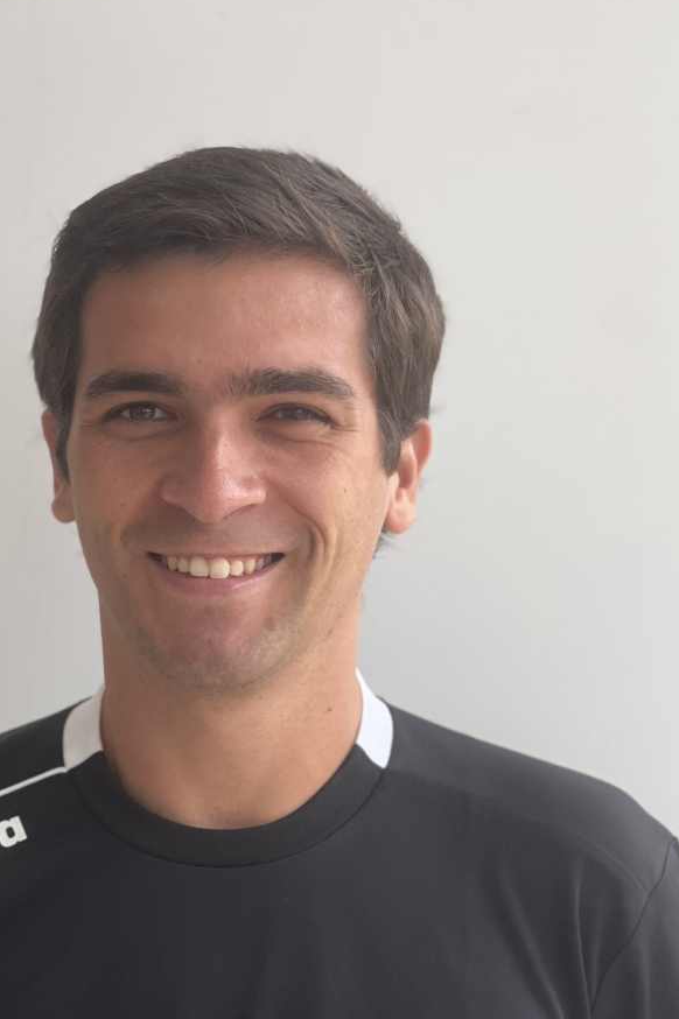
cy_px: 627
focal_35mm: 110
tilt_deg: -0.3
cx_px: 262
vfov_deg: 18.6
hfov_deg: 12.4
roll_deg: +1.4
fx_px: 3114
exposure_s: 1/121
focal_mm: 9
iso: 125
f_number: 2.8
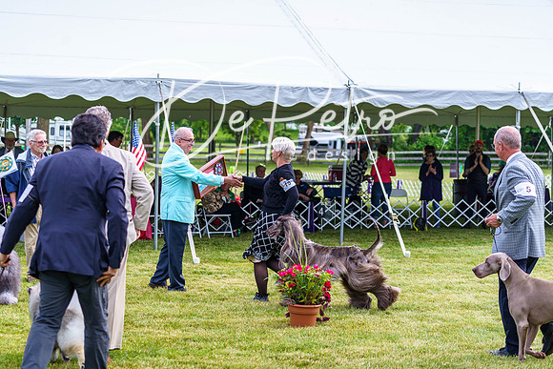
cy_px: 184
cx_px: 276
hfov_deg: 25.7
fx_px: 1214
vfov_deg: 17.3
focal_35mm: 79
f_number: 4
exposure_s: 1/500
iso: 200
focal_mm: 79
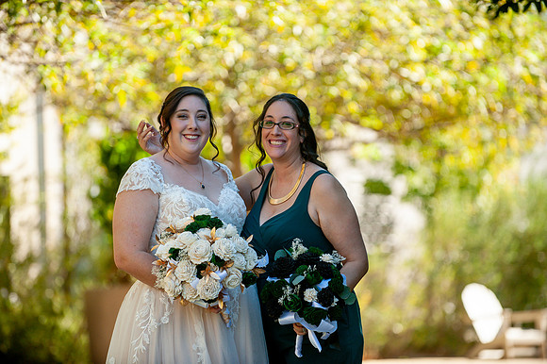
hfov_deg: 12.1
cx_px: 274
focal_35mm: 170
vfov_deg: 8.1
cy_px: 182
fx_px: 2581
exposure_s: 1/2000
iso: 400
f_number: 3.5
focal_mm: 170
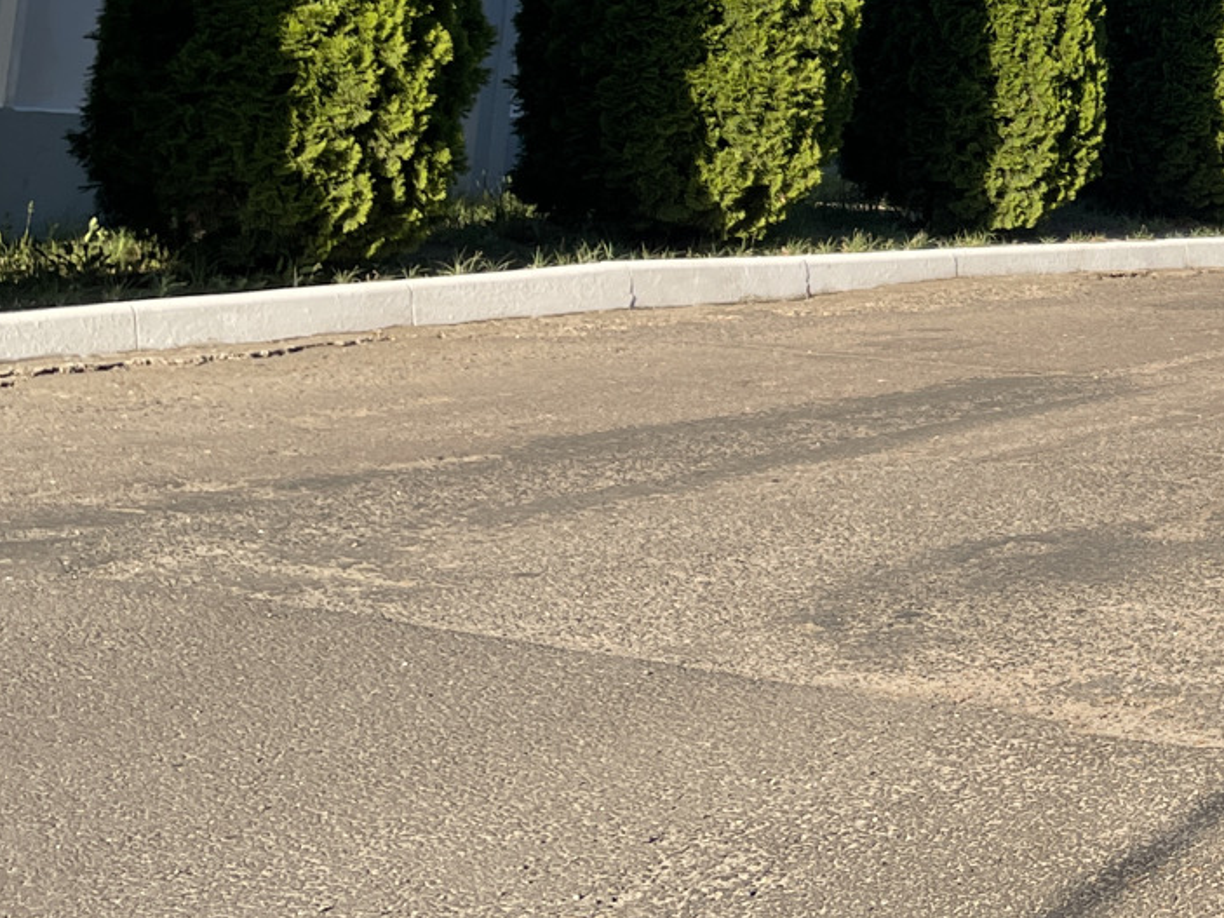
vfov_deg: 18.9
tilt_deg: +10.9
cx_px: 1374
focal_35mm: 74
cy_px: -171
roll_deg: -4.7
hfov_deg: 24.4
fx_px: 2616
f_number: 1.6
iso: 32
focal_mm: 4.2
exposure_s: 1/1435
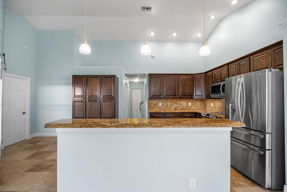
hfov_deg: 96.7
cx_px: 144
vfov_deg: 73.8
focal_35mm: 16
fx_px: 128
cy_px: 96
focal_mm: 16
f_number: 5.6
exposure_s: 1/40
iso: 250
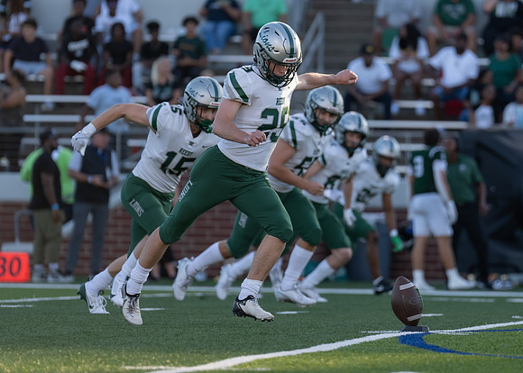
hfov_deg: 5.8
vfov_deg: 4.2
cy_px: 149
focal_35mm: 345
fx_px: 5129
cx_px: 314
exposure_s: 1/1250
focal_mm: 200
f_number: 2.8
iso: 250
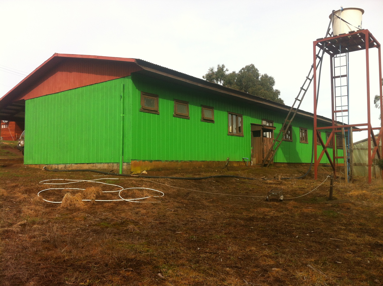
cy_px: 143
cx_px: 192
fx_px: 387
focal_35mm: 35
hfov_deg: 52.7
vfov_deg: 40.6
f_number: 2.8
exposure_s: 1/862
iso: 80
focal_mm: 3.85
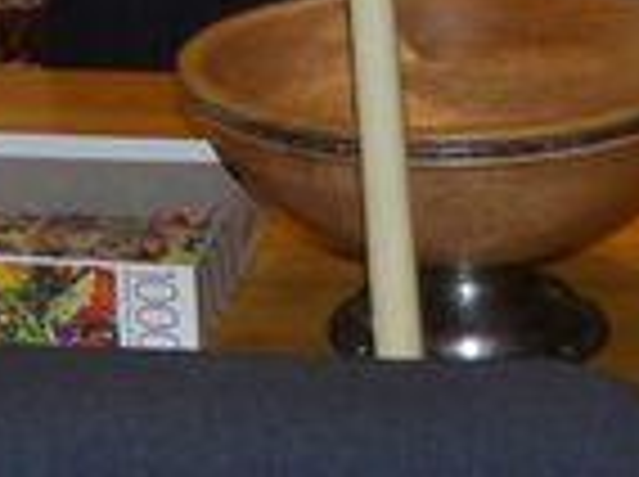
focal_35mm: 186
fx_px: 3428
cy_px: -860
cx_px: -68
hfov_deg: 10.5
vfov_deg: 7.2
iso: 200
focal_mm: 5.9
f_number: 3.6
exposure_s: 1/30
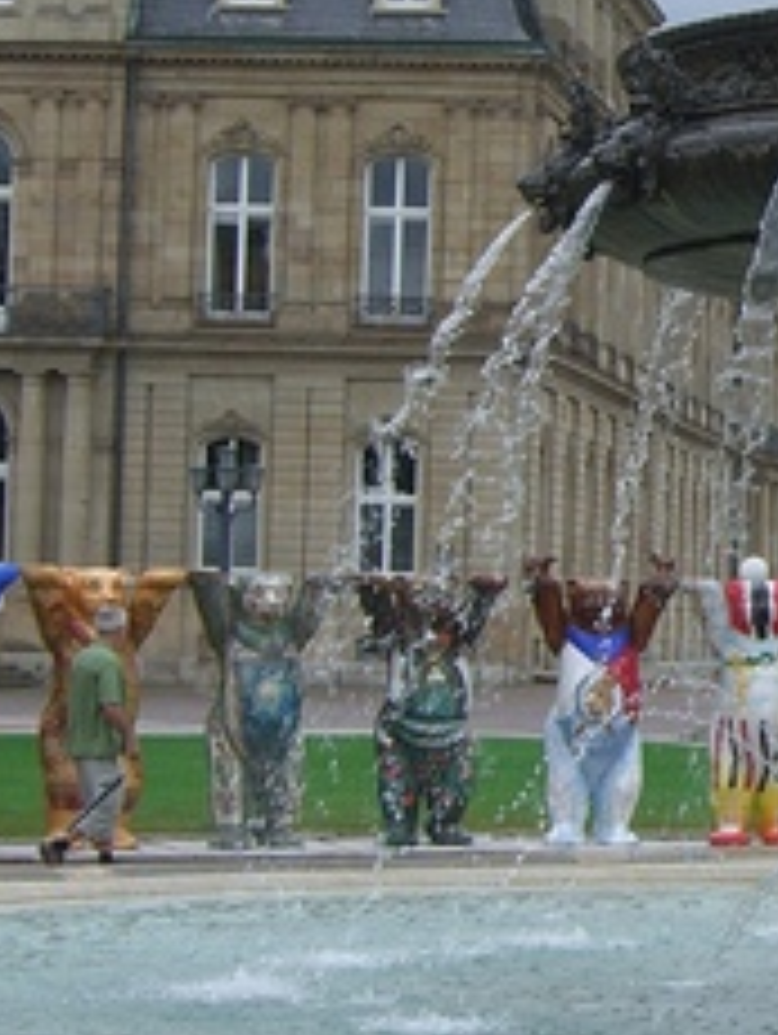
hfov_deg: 10.9
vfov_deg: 14.9
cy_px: 446
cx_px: 1097
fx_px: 3948
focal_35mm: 132
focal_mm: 7.9
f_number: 4
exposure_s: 1/250
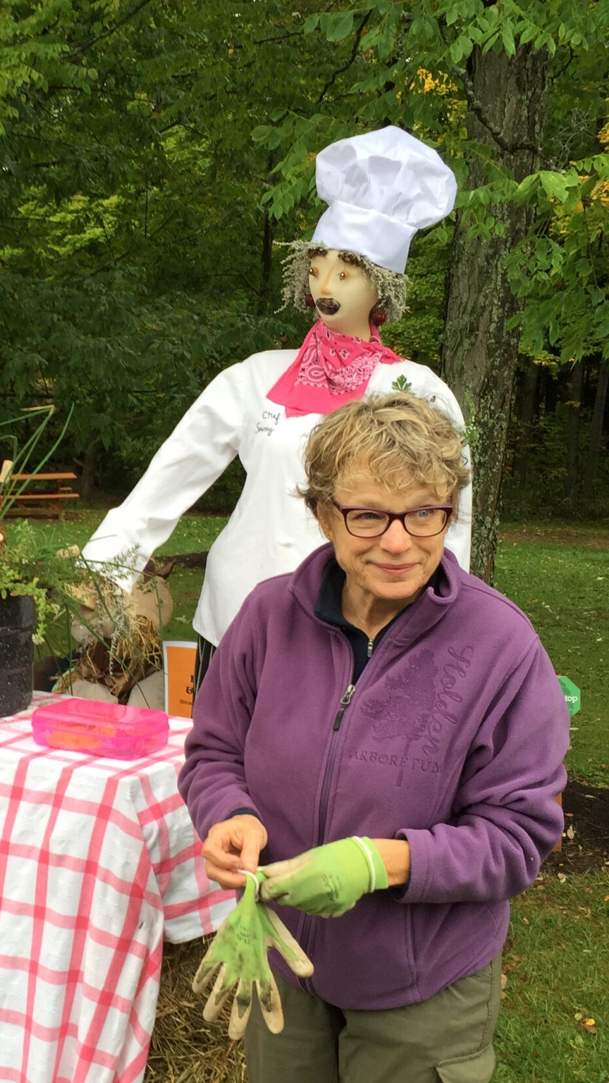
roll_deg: -2.3
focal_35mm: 49
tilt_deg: -11.9
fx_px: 1407
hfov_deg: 23.6
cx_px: 36
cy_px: 591
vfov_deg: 42.1
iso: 32
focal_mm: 4.15
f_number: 2.2
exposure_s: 1/116
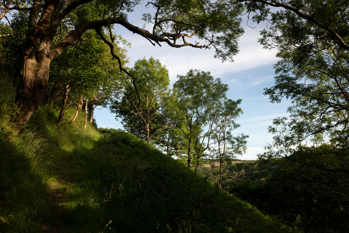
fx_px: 339
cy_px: 116
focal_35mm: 35
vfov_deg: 37.9
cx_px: 174
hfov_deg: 54.4
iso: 400
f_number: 5.6
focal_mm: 35
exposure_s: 1/800
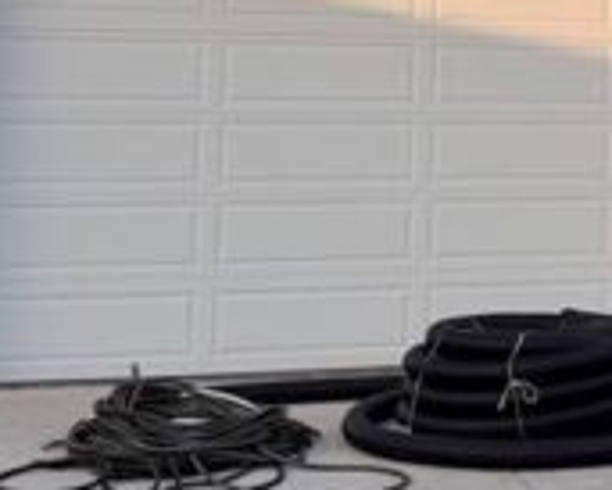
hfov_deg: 17.0
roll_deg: +0.4
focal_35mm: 105
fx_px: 1903
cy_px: -11
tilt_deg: +7.2
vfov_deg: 14.4
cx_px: 841
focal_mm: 6.76
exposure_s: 1/1410
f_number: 1.78
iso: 80
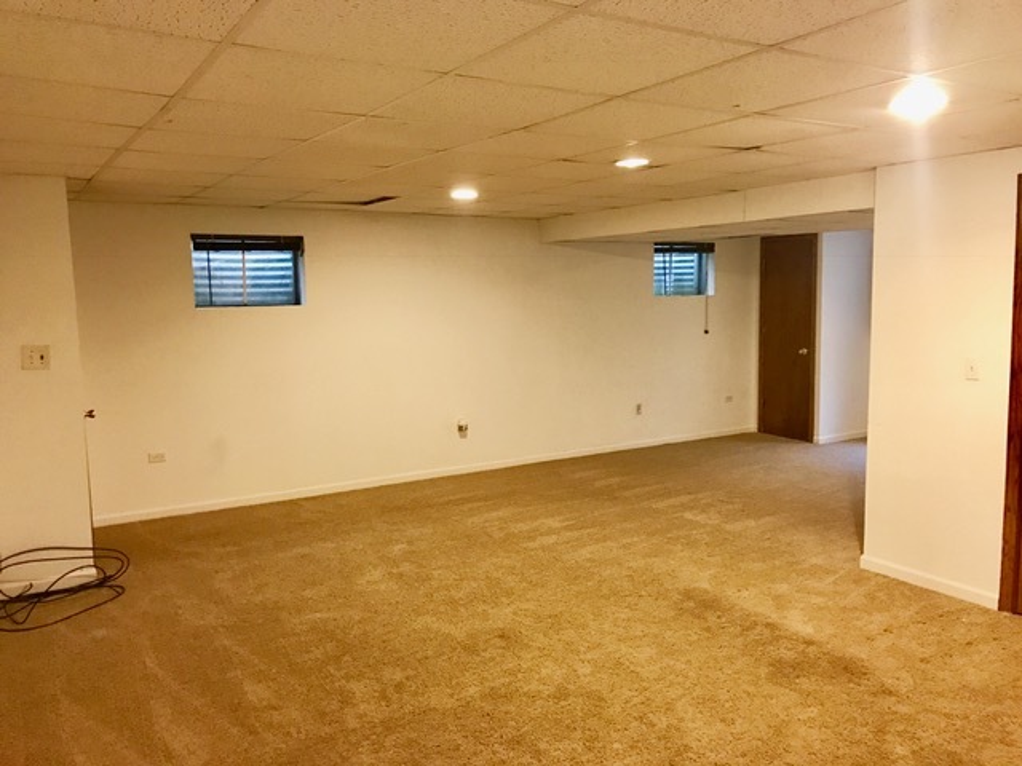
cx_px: 511
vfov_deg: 49.7
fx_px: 827
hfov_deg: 63.4
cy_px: 383
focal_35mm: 28
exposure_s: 1/11
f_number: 1.8
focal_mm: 3.99
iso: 100
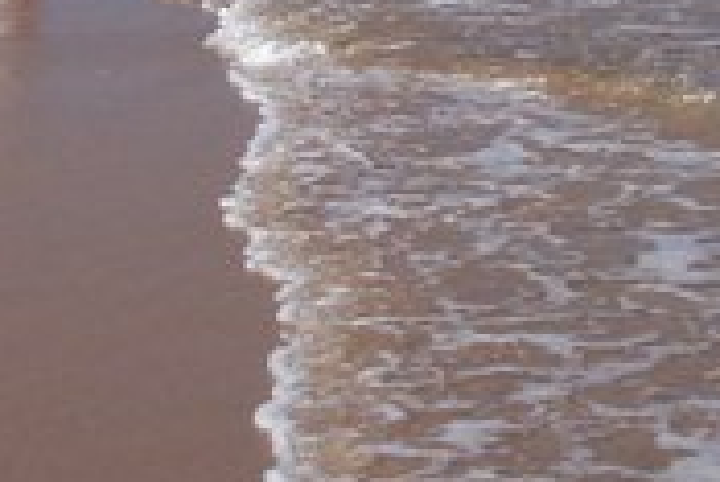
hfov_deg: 14.6
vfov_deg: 9.6
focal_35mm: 139
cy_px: -237
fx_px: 2782
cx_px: 588
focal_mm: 8
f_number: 4.8
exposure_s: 1/1000
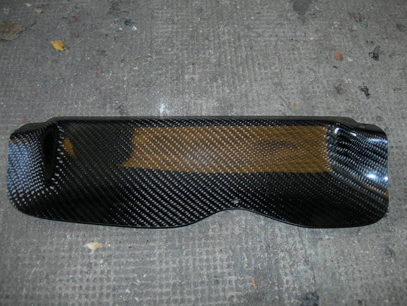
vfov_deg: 37.7
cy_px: 153
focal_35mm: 38
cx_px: 204
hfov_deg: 49.0
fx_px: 447
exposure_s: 1/60.1
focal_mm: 7.8
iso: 50
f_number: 2.8
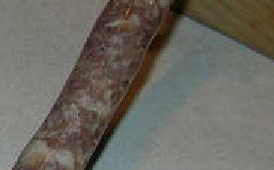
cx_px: -214
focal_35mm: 189
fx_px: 1409
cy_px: 190
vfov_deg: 6.9
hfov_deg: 10.5
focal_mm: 6
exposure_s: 1/60.1
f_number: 2.7
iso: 50
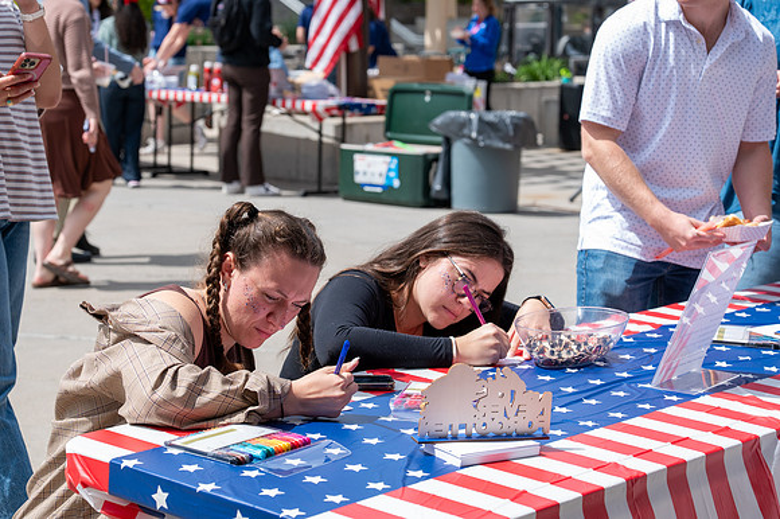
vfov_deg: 17.0
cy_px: 222
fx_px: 1734
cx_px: 380
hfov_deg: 25.4
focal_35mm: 80
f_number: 5.6
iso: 320
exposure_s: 1/1000
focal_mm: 70
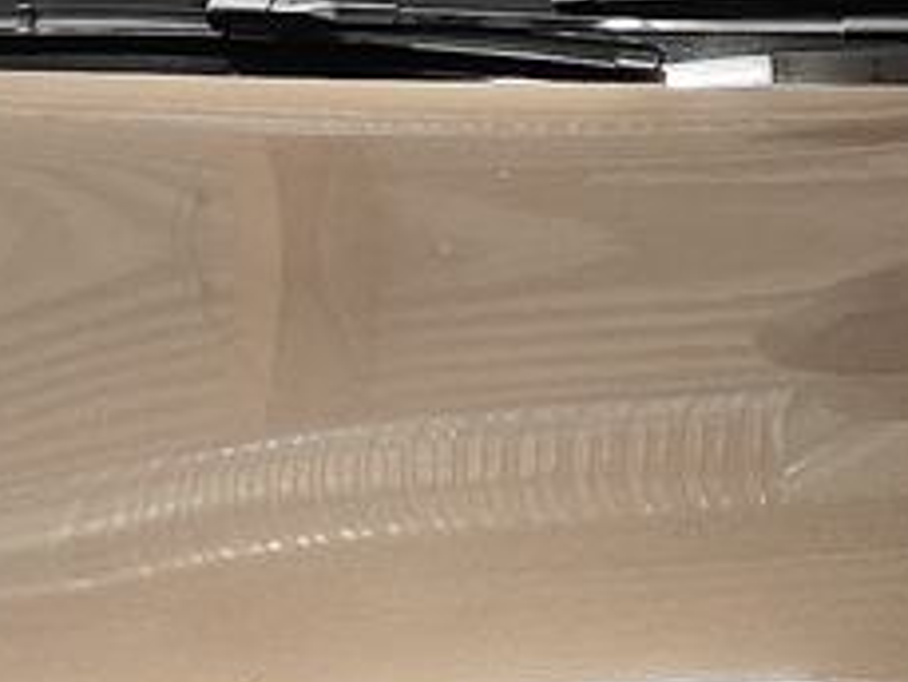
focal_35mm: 182
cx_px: 1281
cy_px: 964
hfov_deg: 10.5
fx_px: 4776
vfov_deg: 8.0
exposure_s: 1/51
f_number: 1.8
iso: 100
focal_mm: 5.59
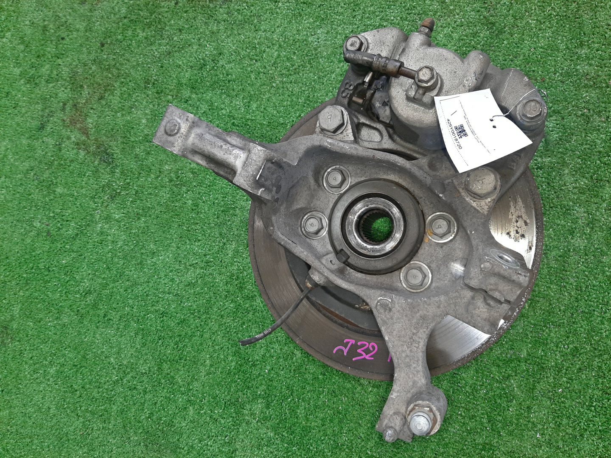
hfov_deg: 67.3
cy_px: 229
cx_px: 306
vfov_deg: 53.1
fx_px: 459
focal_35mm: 26
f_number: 1.7
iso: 128
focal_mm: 3.93
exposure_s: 1/50
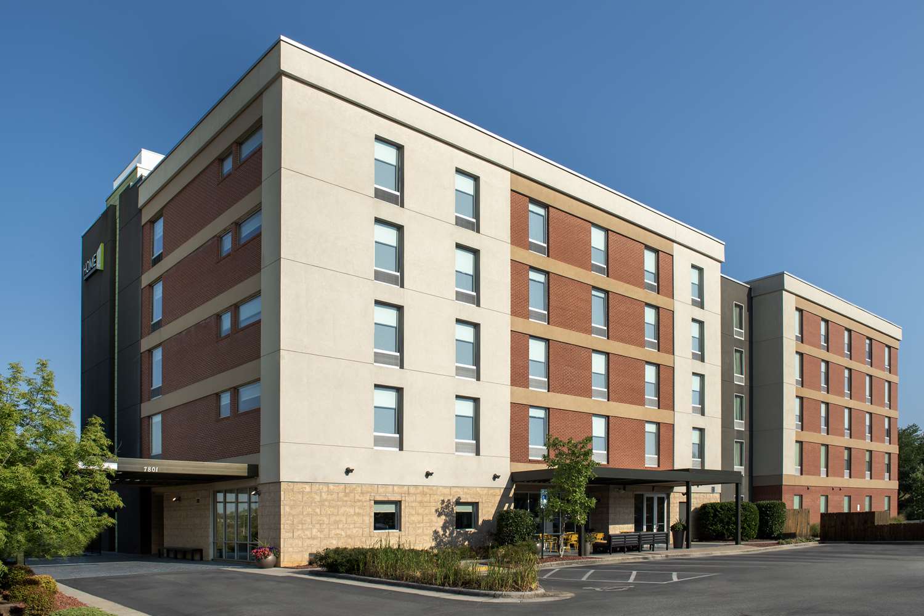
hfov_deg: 69.4
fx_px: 667
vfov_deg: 49.6
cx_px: 462
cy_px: 308
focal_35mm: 26
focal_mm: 26
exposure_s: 1/20
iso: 50
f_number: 11
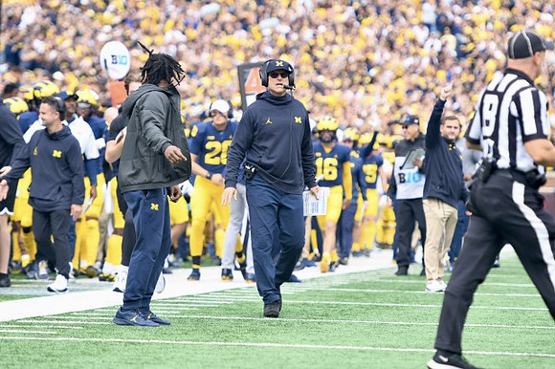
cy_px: 184
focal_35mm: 240
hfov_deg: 8.6
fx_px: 3698
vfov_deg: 5.7
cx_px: 278
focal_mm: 160
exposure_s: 1/1250
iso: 320
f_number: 2.8
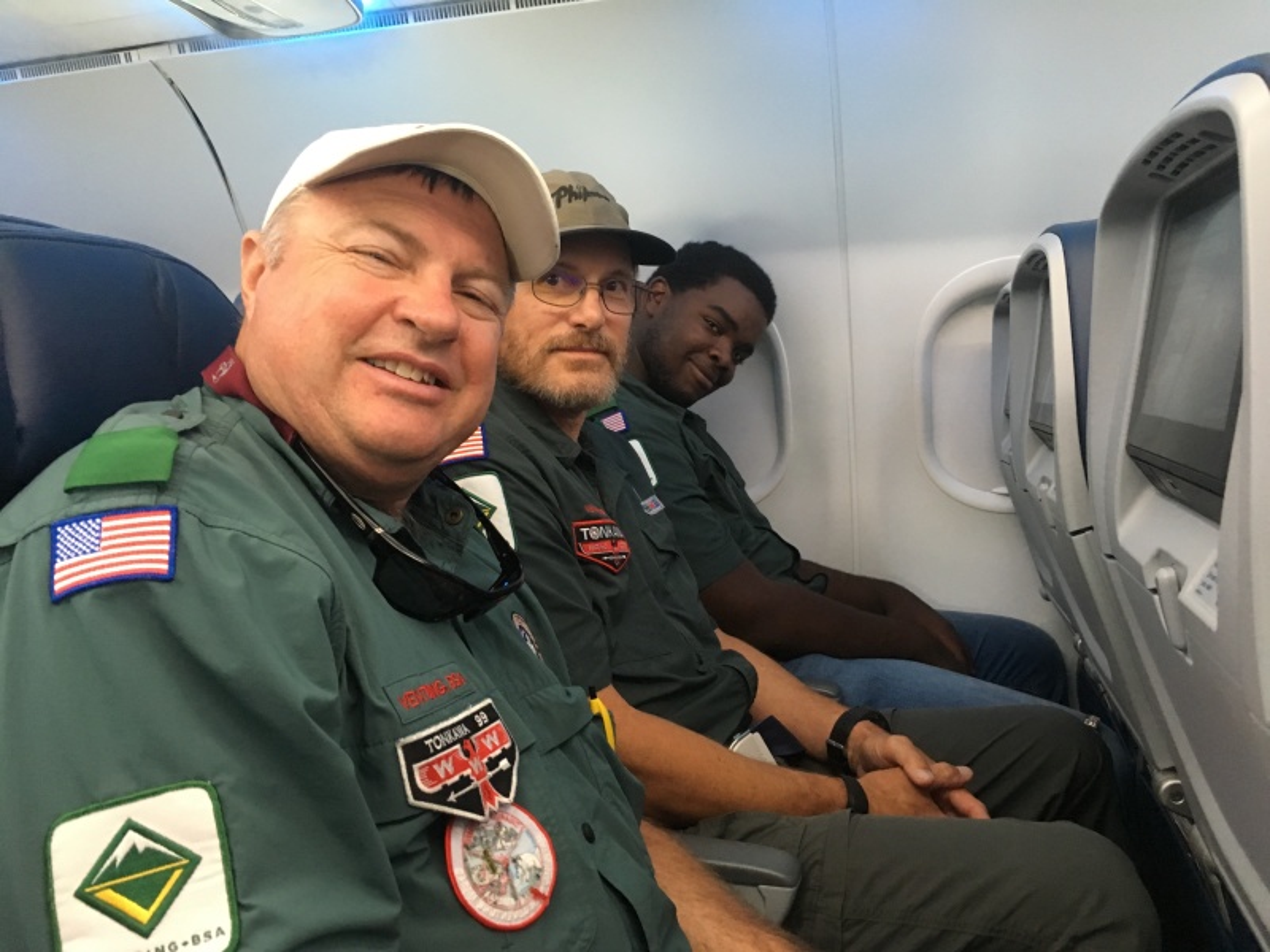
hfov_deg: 61.7
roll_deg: +2.5
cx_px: 635
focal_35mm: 29
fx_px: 1064
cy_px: 476
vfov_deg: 48.2
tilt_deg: -4.2
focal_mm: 4.15
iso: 160
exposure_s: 1/30
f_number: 2.2
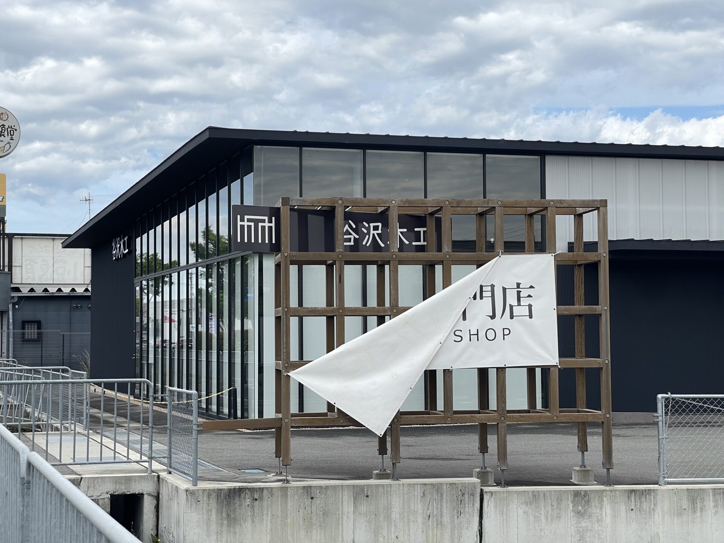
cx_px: 362
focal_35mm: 64
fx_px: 1339
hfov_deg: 30.3
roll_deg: +0.2
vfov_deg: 22.9
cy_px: 272
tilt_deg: +2.7
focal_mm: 7.5
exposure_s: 1/986
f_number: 2.2
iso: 20
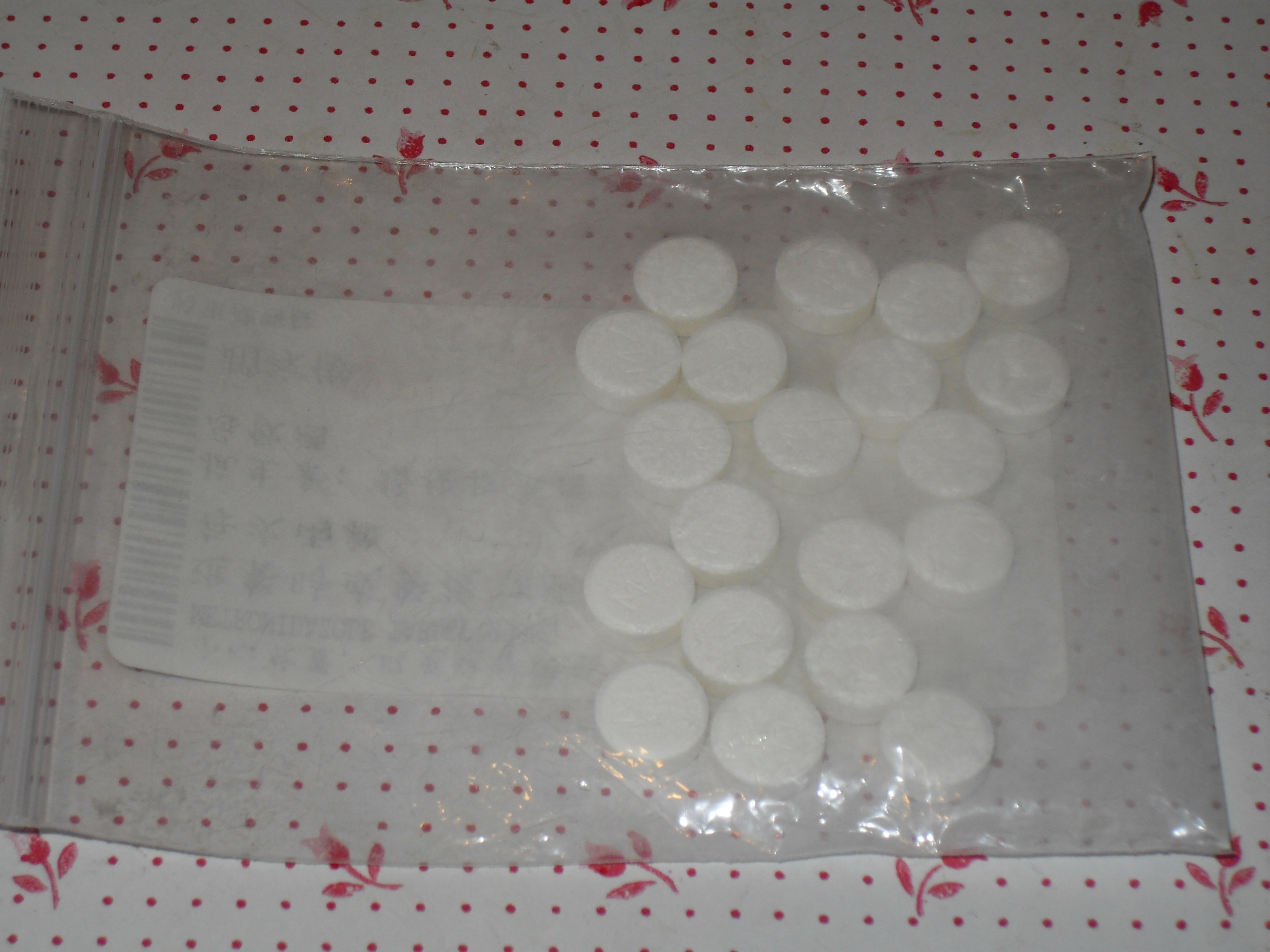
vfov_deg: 17.6
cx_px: 635
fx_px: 3082
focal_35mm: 84
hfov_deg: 23.3
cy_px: 476
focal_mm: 13.5
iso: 100
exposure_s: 1/90
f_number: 4.4
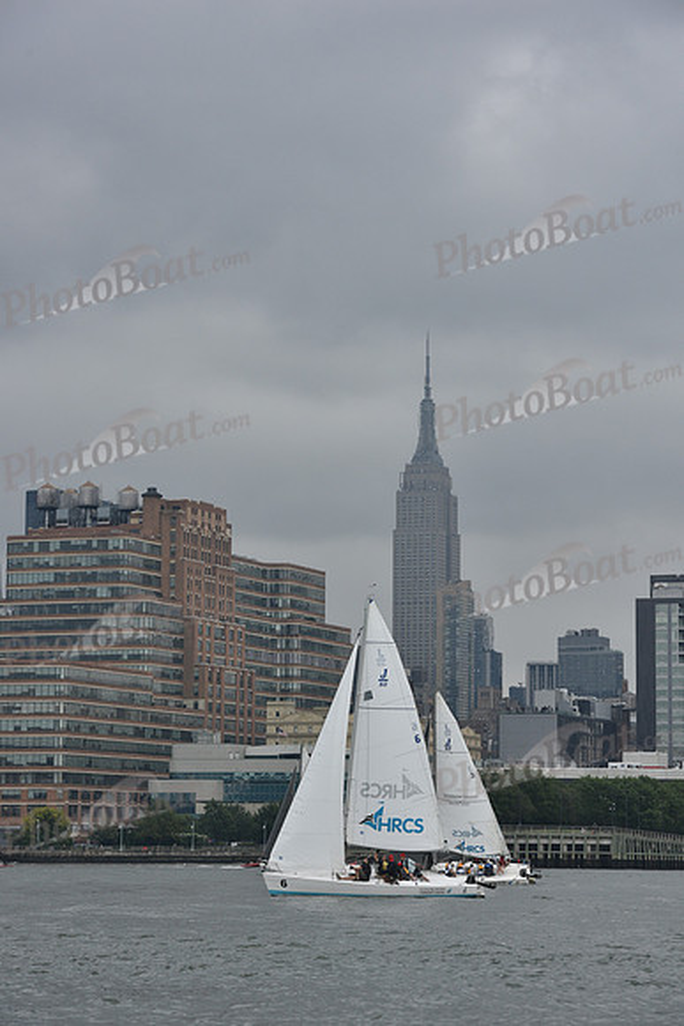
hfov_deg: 13.0
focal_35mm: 105
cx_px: 342
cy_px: 513
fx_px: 2990
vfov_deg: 19.5
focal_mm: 105
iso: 400
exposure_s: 1/800
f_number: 7.1
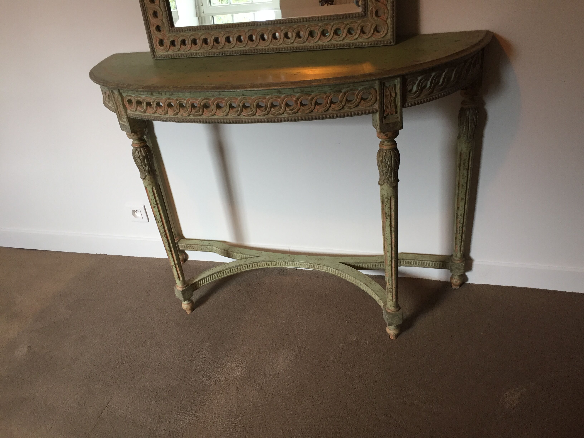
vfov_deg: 48.2
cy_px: 219
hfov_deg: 61.7
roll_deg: +7.6
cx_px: 292
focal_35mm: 29
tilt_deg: -32.0
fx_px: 489
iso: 100
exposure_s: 1/33
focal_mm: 4.15
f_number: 2.2
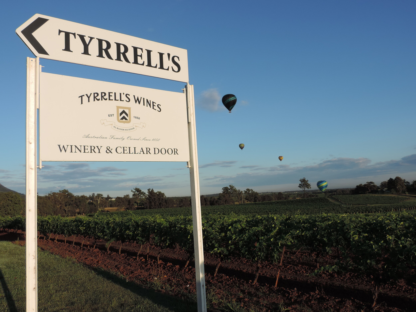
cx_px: 208
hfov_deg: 60.0
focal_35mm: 30
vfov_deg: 46.8
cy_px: 156
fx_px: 361
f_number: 3.1
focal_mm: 5.3
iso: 80
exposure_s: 1/1000
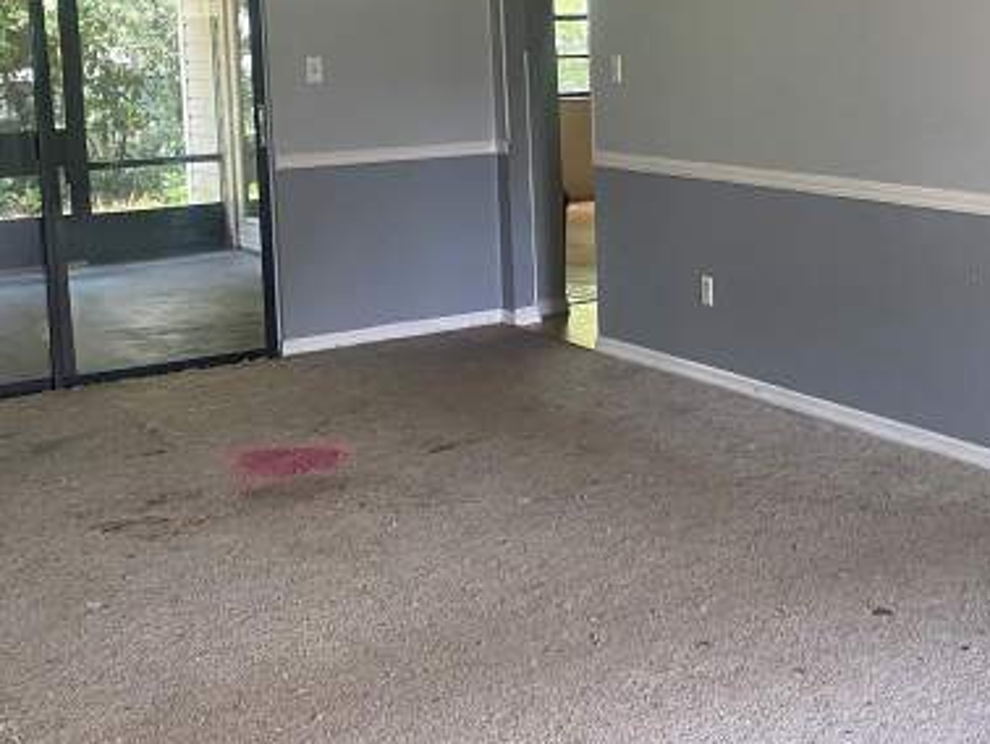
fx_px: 1574
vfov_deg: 26.2
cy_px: 170
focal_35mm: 55
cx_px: 754
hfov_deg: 34.1
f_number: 1.8
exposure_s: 1/71
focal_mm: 4.25
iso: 125
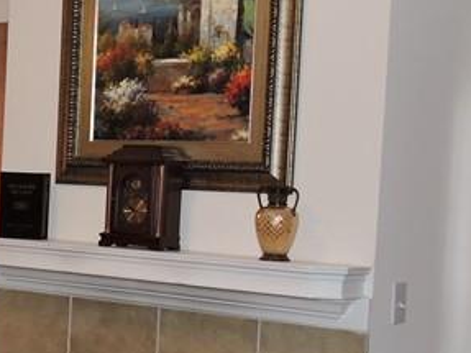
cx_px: -256
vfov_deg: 14.8
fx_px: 1360
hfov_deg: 17.5
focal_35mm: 100
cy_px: 233
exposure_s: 1/30
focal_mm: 5
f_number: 3.5
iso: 200
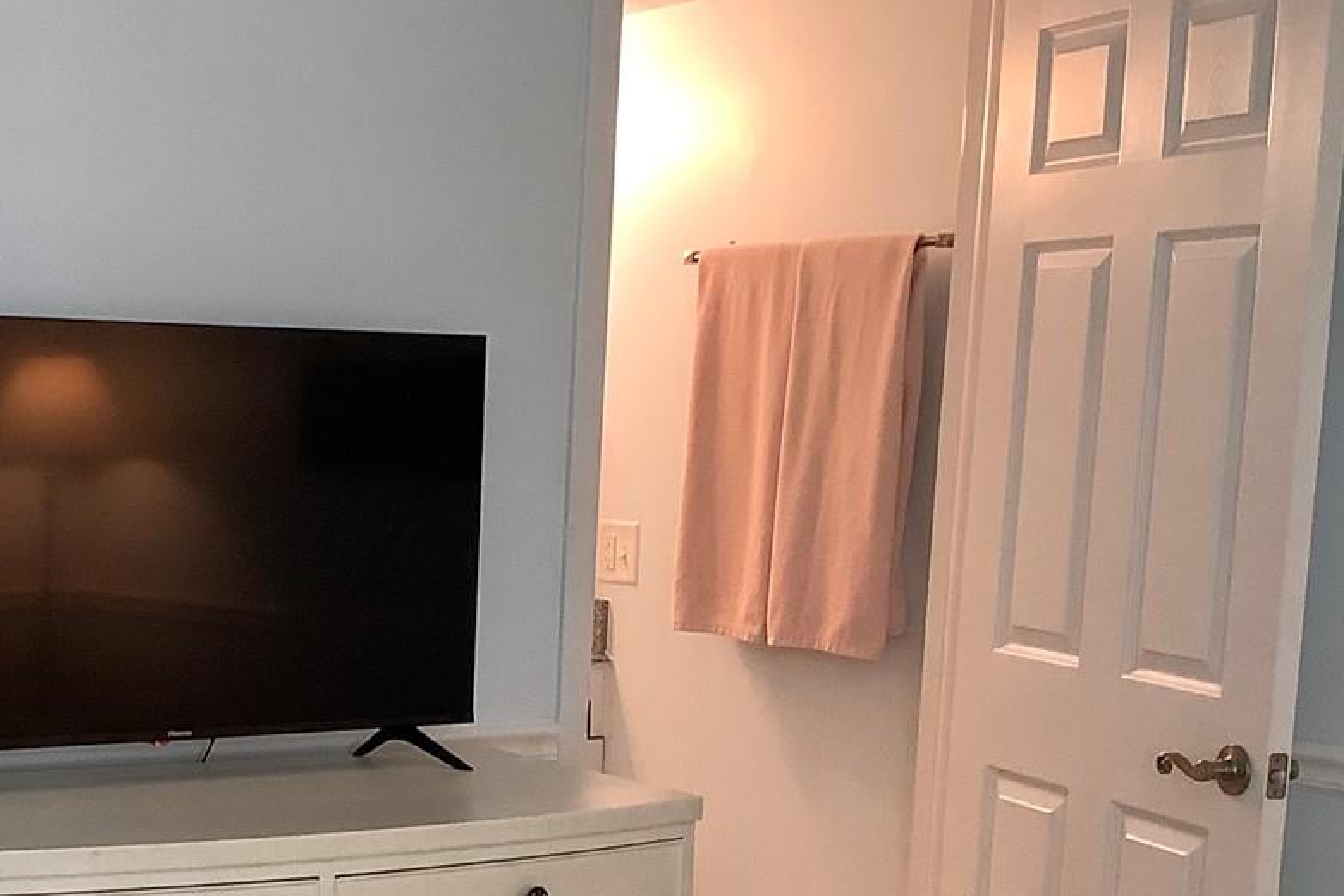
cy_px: 746
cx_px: 206
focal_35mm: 66
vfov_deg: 20.3
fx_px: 2463
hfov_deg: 29.6
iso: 100
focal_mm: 3.3
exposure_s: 1/60
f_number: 2.4
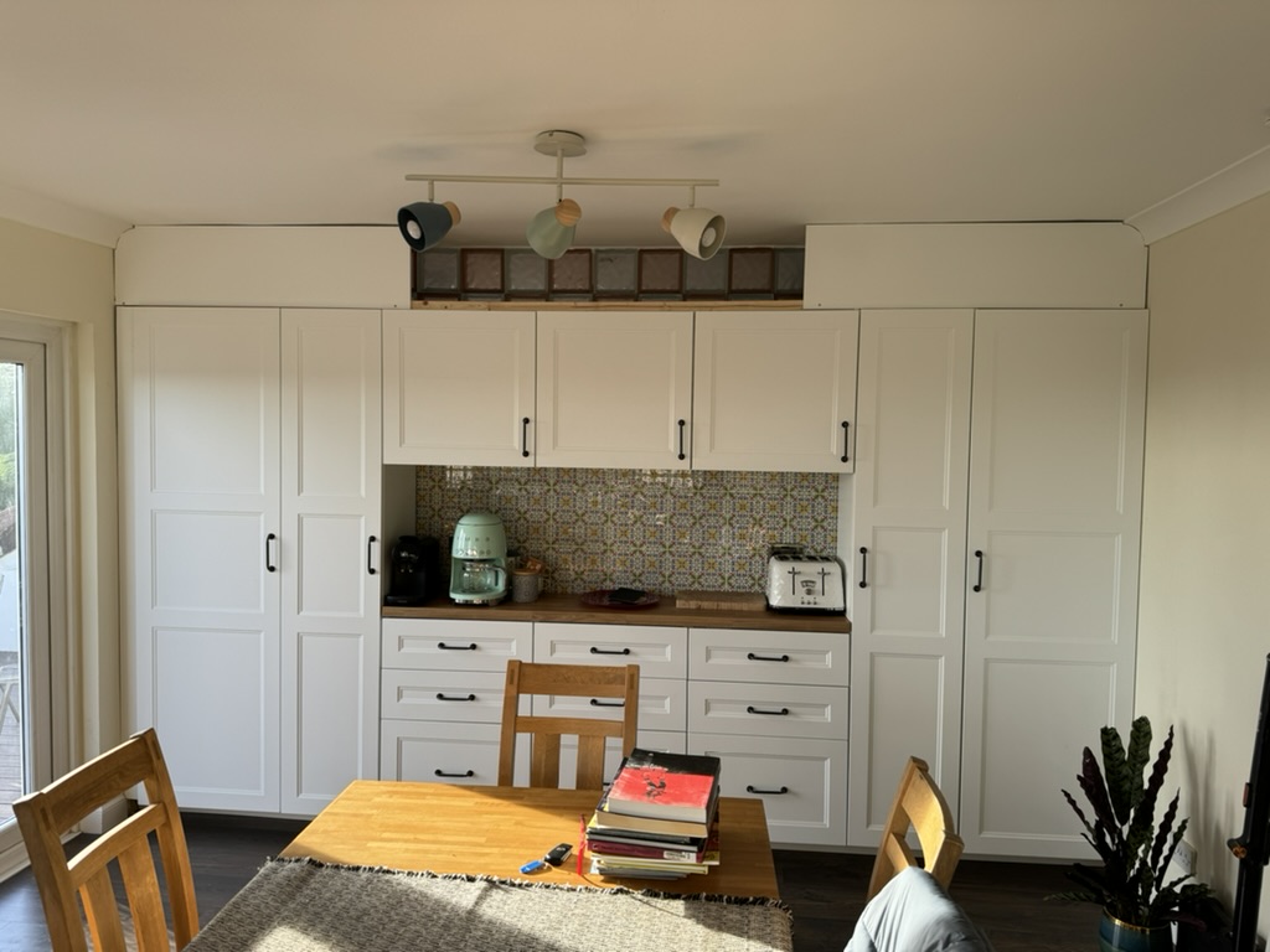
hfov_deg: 71.6
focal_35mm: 24
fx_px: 881
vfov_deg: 56.8
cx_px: 635
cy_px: 476
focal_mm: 6.86
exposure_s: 1/176
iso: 64
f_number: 1.78
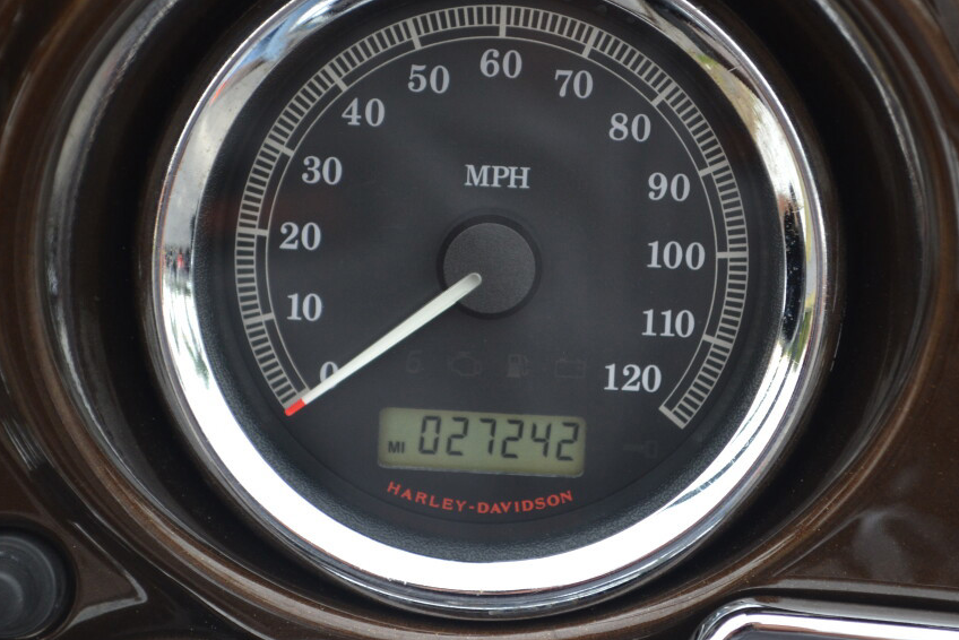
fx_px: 3110
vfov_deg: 11.8
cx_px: 487
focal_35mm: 117
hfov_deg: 17.5
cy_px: 297
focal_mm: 55
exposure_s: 1/100
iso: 400
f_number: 5.6
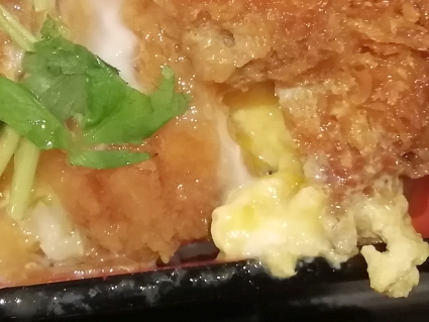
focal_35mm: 65
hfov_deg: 28.6
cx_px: 37
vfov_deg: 22.1
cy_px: 32
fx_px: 806
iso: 400
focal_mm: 3.62
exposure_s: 1/33.3
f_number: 1.8
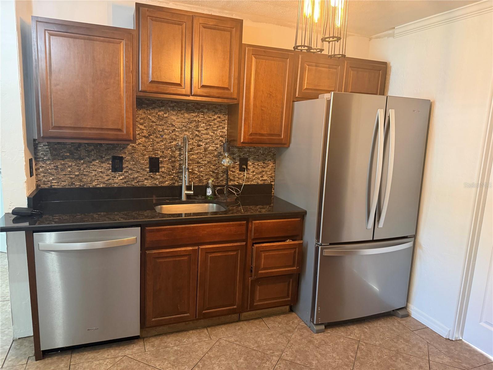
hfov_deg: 71.6
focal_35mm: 24
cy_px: 185
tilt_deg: -9.6
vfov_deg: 56.8
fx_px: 342
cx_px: 246
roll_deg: -2.0
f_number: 1.78
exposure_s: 1/60
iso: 400
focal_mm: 6.76
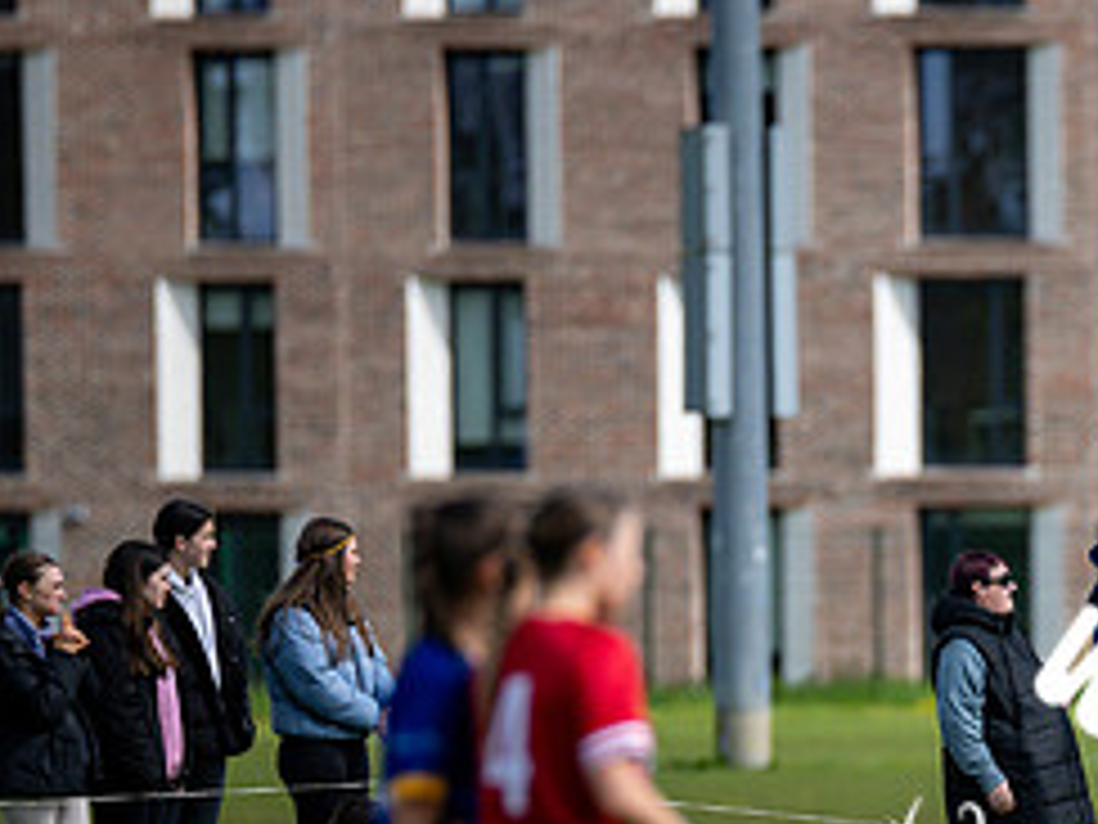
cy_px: 777
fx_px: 21728
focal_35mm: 685
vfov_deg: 2.2
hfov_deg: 2.9
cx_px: 1192
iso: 320
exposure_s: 1/6400
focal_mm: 300
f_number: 2.8
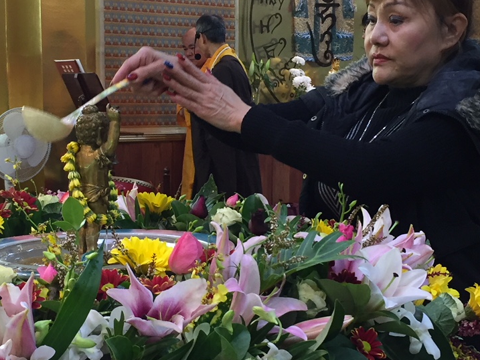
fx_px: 915
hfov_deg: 29.4
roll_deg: -2.7
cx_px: 222
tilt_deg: -6.8
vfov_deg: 22.3
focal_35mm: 66
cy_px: 194
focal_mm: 4.15
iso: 125
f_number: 2.2
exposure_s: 1/33
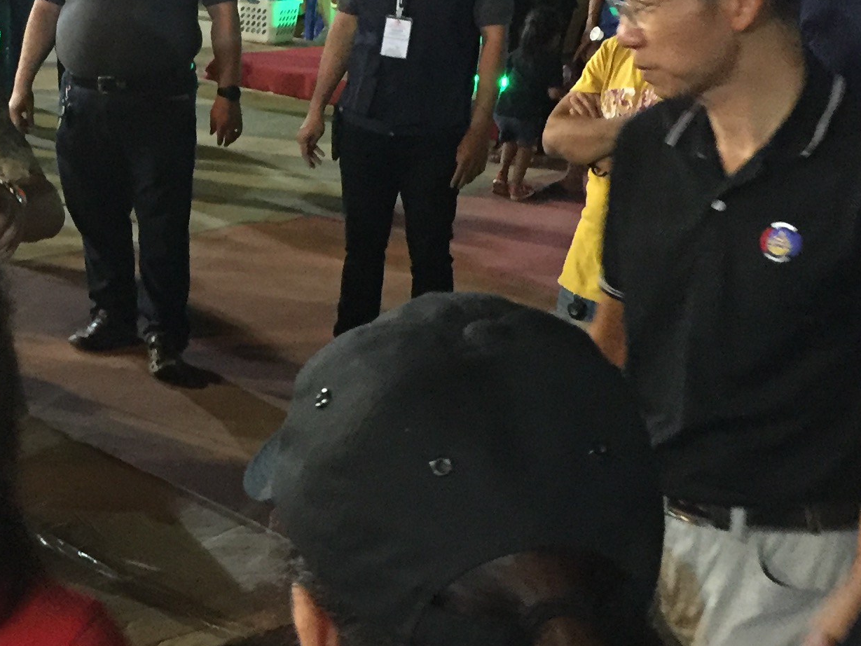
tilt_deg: -18.0
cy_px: 397
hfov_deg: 24.8
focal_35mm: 77
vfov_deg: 19.1
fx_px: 1915
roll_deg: -3.0
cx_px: 132
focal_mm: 4.15
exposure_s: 1/17
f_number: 2.2
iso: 320
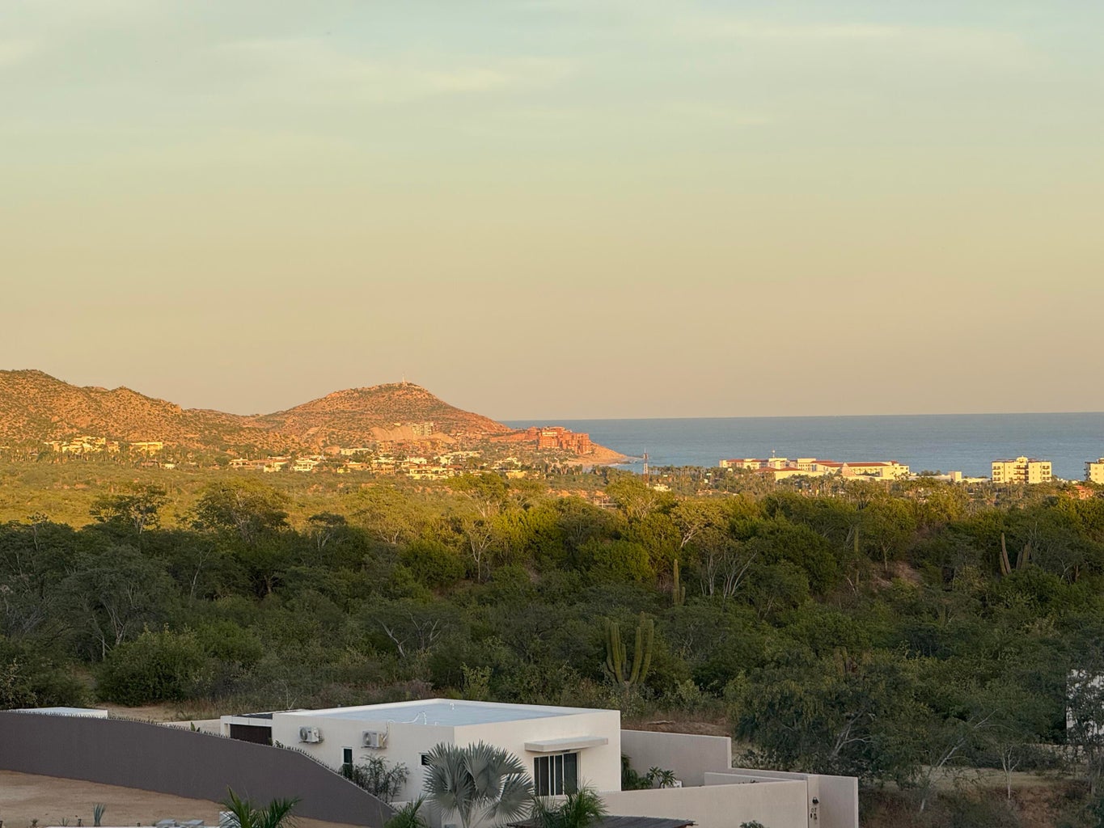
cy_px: 414
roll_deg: +1.1
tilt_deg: -0.1
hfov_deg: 16.4
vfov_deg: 12.3
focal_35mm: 120
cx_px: 552
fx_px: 3827
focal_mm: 15.66
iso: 50
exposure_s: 1/426
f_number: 2.8
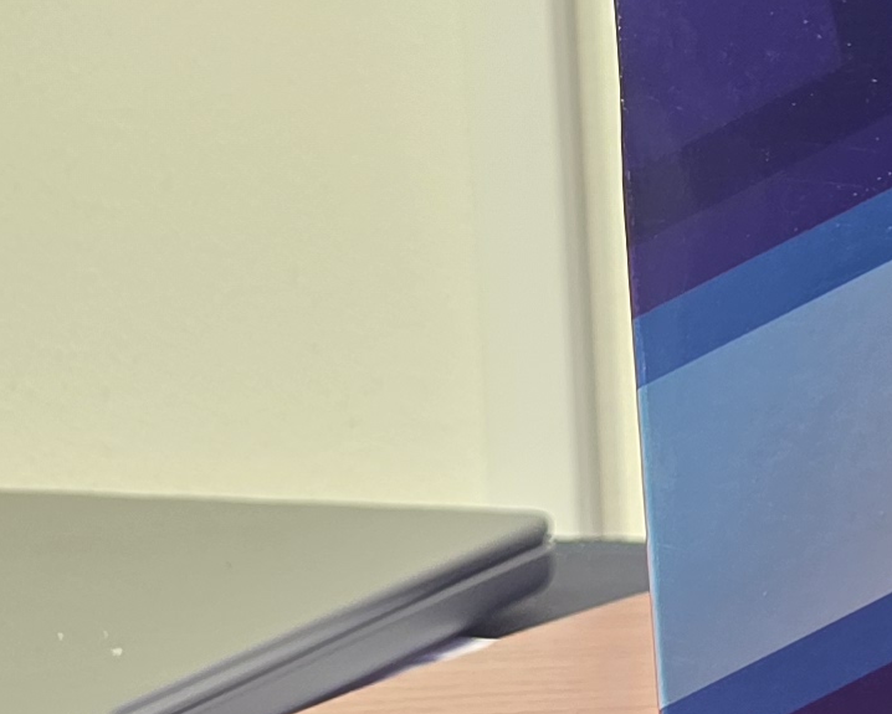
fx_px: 3301
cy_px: 109
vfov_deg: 12.3
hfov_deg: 11.2
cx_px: 2477
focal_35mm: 125
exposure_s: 1/50.3
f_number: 1.7
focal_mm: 6.3
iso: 160
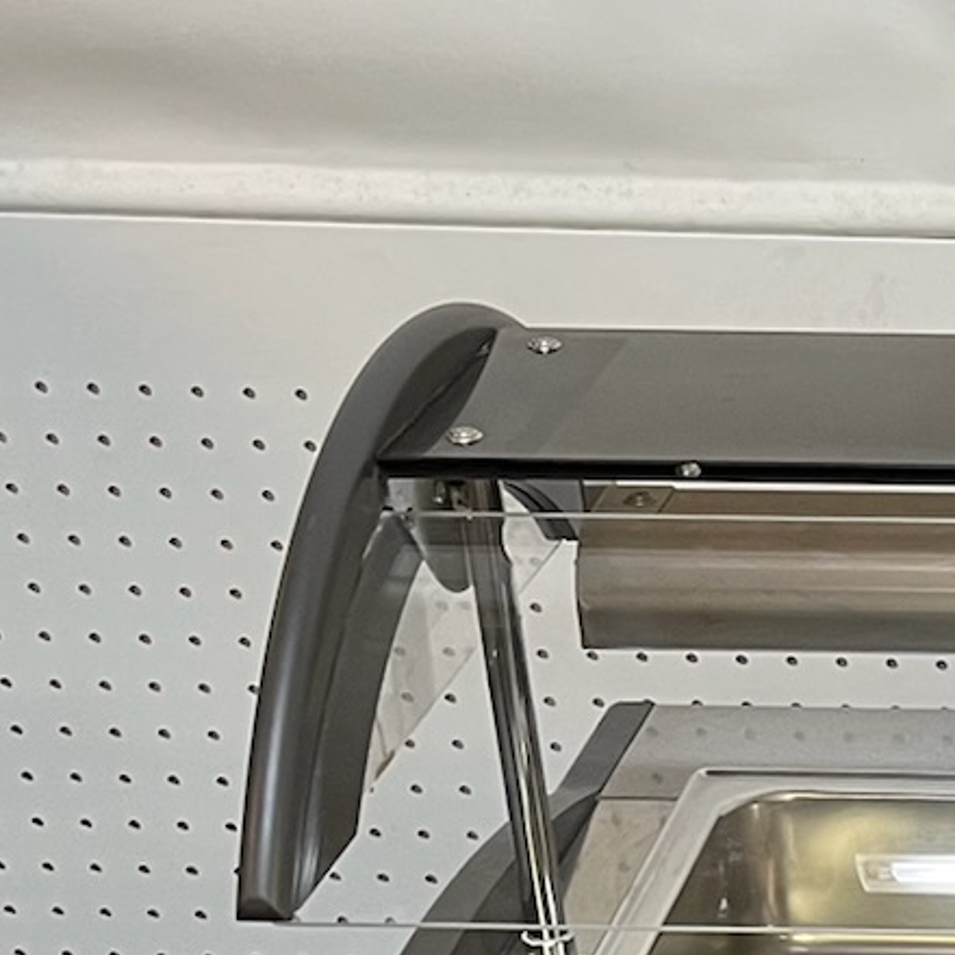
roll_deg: -0.1
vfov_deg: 15.4
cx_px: 1526
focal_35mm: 107
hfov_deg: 14.9
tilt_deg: -30.4
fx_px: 3340
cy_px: 1270
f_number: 1.6
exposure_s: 1/50
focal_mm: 5.1
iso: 100
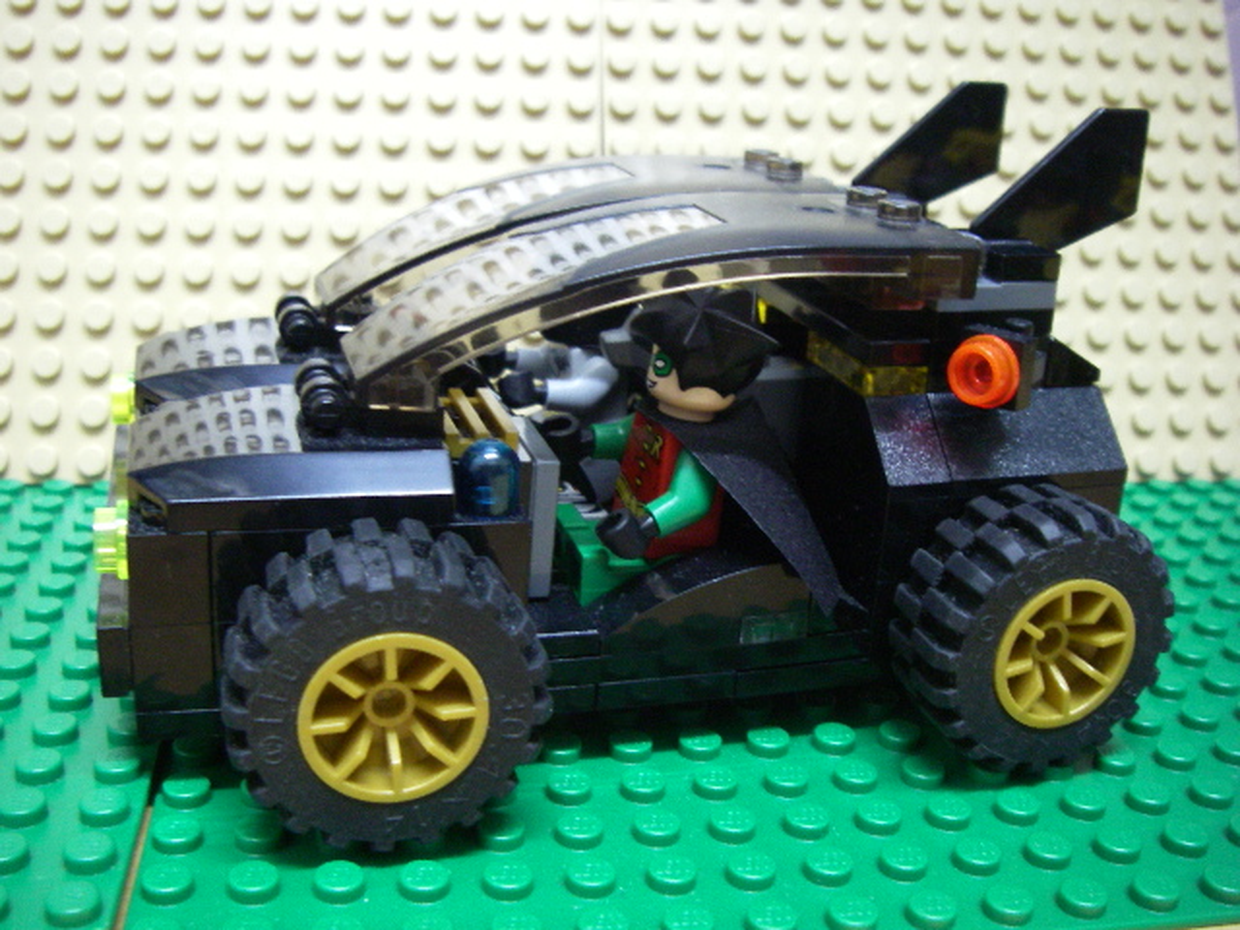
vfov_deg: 37.7
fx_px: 1361
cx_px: 620
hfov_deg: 49.0
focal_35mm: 38
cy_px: 465
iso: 320
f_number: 3.3
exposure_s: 1/4
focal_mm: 6.3
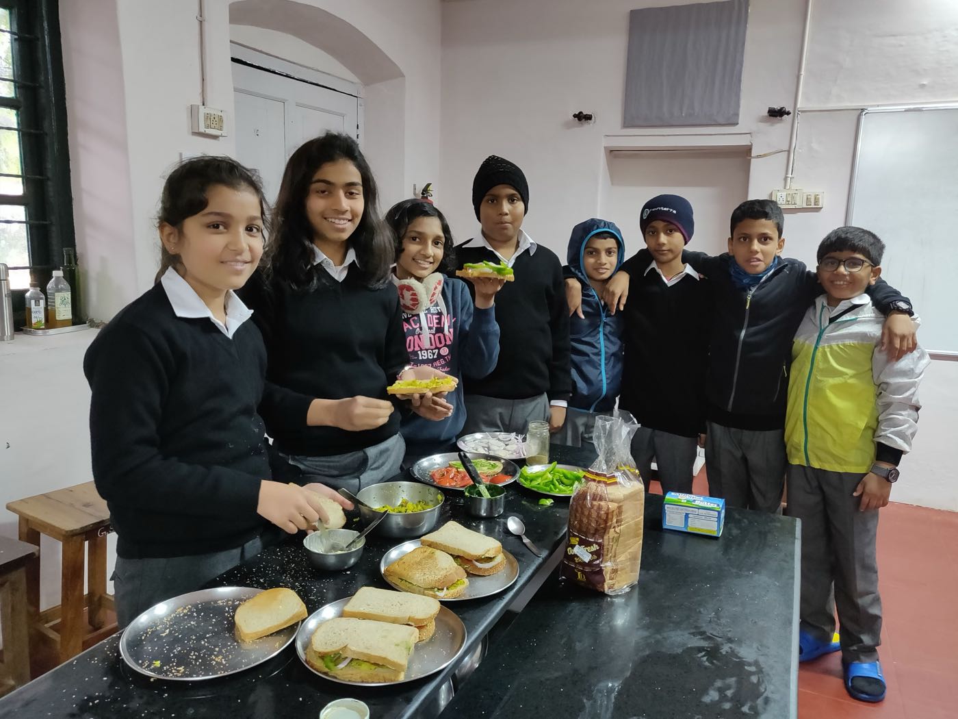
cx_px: 479
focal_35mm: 25
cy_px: 360
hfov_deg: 69.4
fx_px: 692
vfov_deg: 54.9
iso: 640
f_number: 1.7
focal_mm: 4.25
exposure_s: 1/14
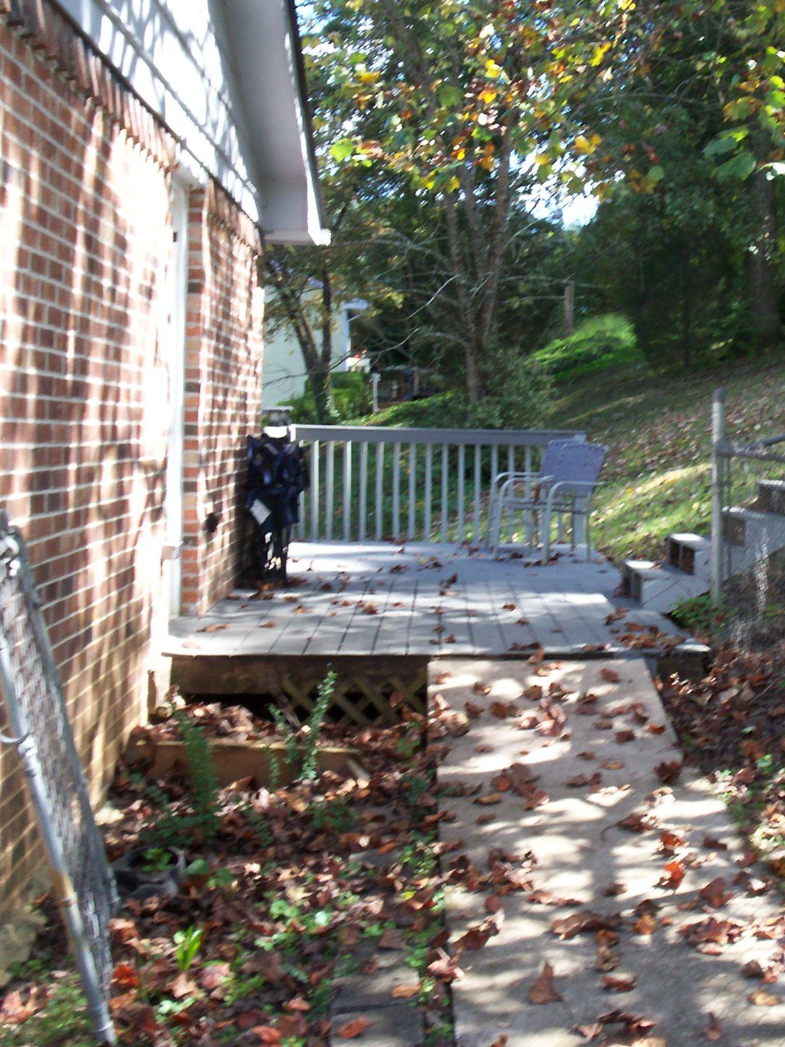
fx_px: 1663
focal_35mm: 55
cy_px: 485
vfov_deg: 34.9
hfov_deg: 25.9
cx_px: 680
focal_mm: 5.9
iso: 100
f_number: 4.5
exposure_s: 1/98.4
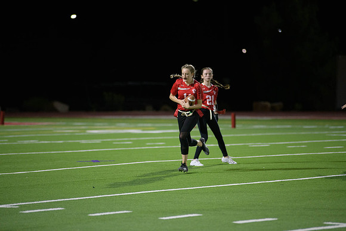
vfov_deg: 6.9
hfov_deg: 10.3
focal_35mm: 200
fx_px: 1923
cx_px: 173
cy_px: 116
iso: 3200
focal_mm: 200
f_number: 2.8
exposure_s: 1/640
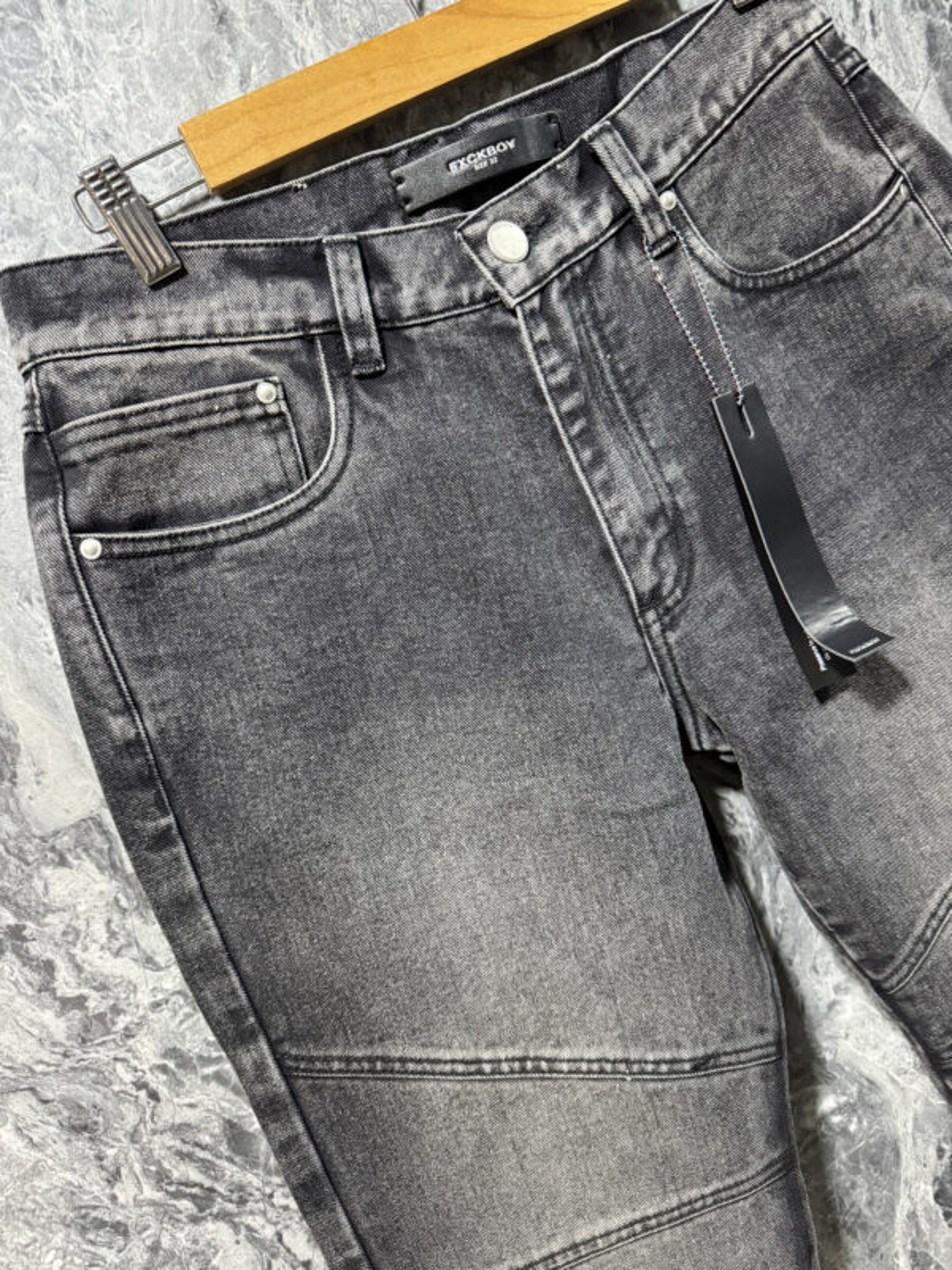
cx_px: 476
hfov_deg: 56.8
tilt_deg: -12.2
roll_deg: +25.6
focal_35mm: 24
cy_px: 635
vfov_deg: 71.6
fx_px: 880
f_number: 1.78
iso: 800
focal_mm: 6.76
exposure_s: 1/40
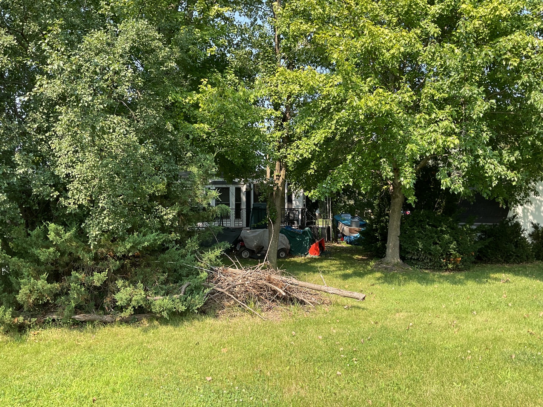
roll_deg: +1.5
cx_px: 272
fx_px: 455
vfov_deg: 48.2
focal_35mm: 29
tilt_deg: +1.2
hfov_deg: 61.7
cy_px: 204
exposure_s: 1/478
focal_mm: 3
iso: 16
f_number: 1.8
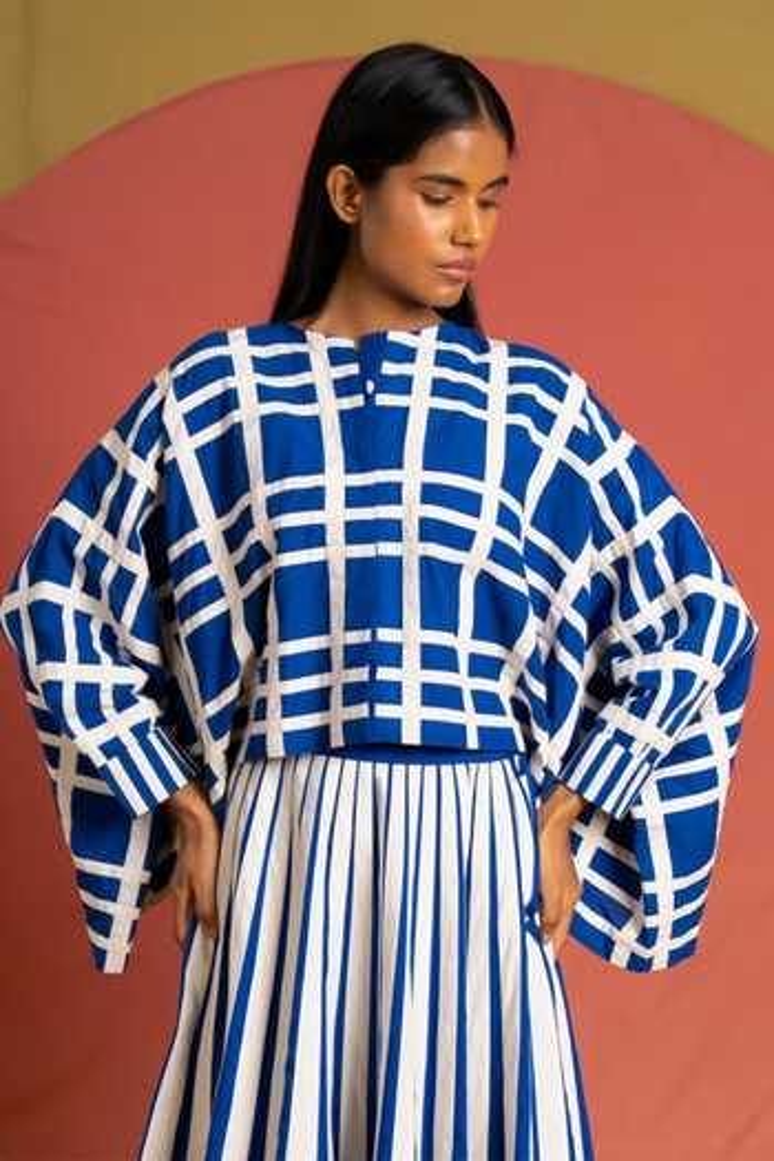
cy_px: 580
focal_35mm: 40
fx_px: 1290
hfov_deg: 33.4
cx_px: 387
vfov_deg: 48.5
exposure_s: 1/200
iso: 1250
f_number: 3.2
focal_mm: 40
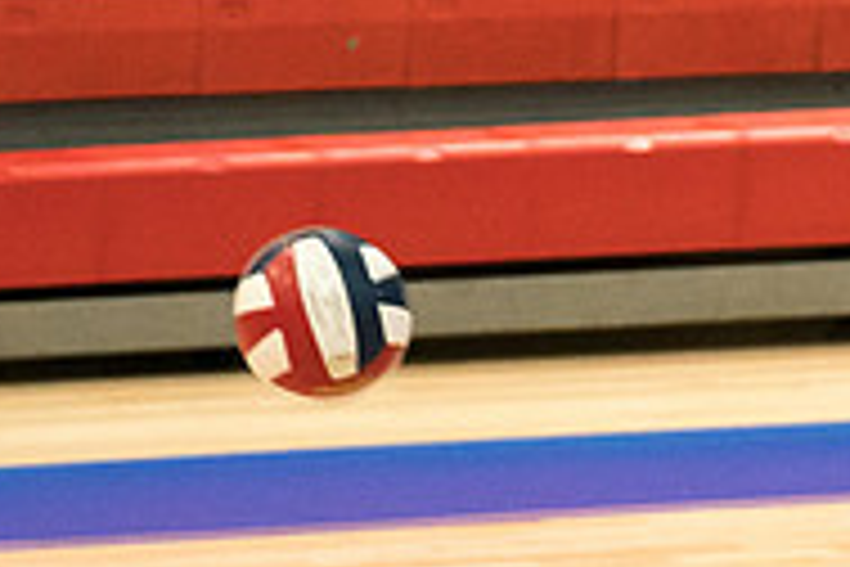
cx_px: 1082
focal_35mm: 555
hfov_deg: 3.7
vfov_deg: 2.5
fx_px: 13103
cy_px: 756
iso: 3200
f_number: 2.8
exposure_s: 1/1000
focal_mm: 87
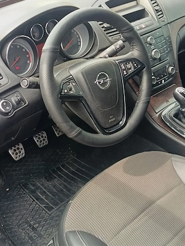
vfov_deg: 39.7
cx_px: 92
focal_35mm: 48
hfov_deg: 30.3
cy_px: 123
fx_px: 342
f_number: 1.75
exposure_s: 1/100
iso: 458
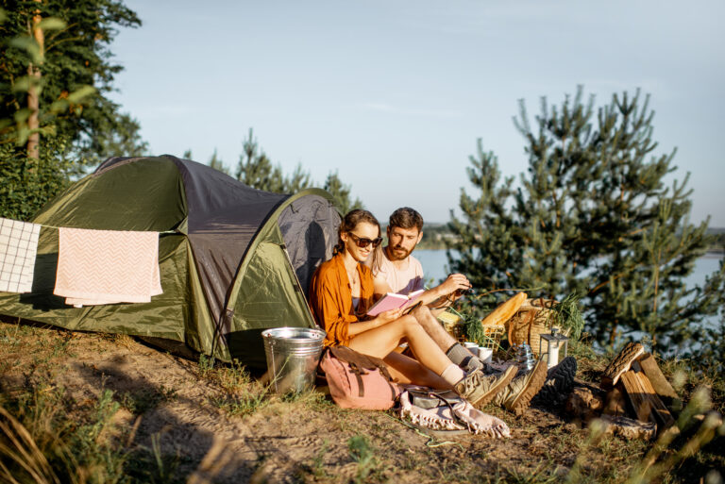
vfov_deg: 37.9
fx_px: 705
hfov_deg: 54.4
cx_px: 362
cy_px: 242
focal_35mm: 35
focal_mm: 35
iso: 200
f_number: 2
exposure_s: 1/5000
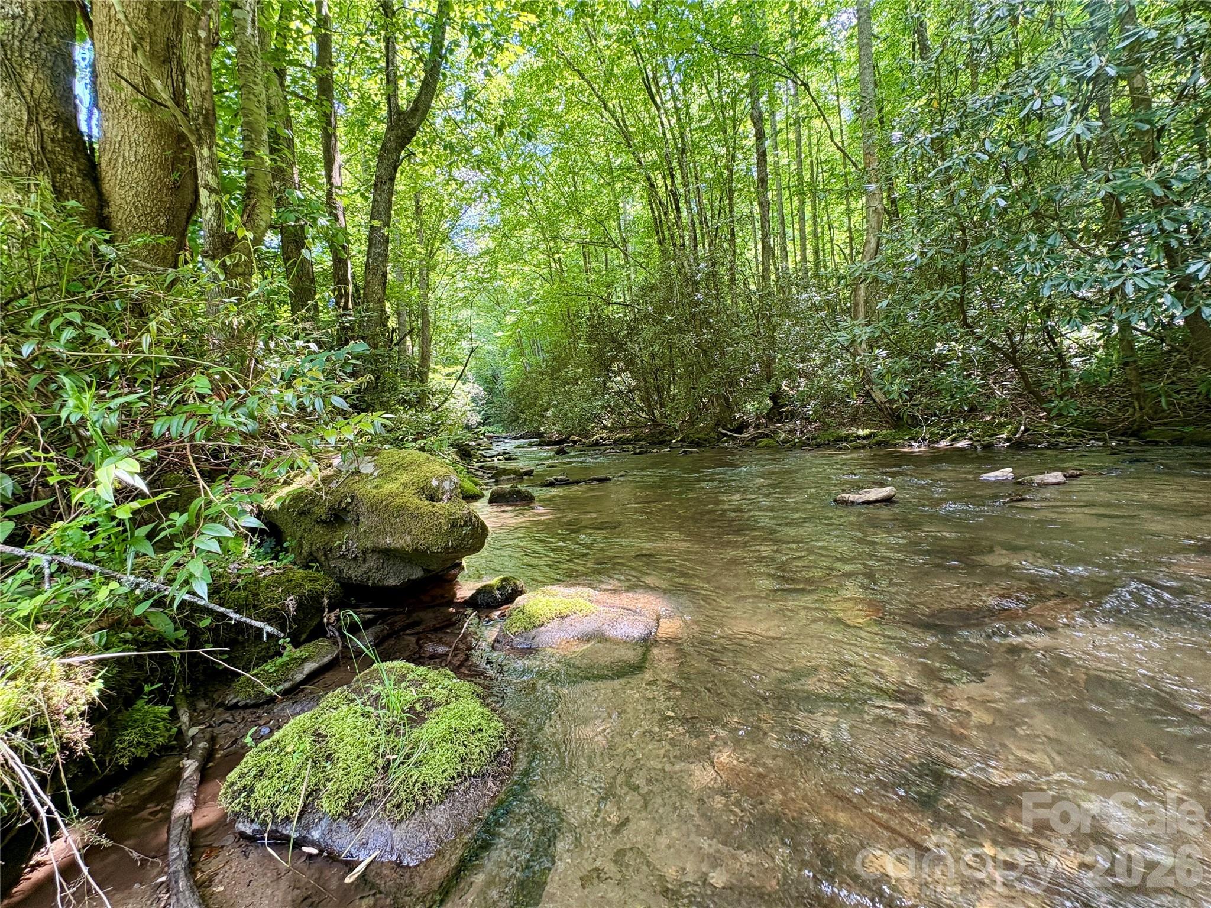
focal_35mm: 14
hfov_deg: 102.1
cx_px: 606
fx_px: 490
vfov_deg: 85.7
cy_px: 454
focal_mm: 2.22
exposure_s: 1/99
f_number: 2.2
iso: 160
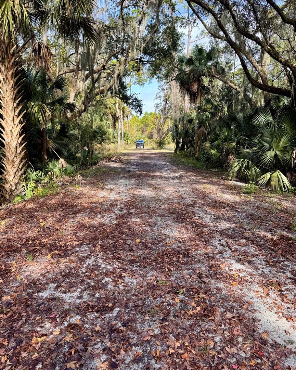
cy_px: 179
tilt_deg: -8.8
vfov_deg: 66.0
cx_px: 142
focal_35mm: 26
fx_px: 285
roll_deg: +1.3
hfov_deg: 54.9
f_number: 1.78
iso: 80
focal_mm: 6.76
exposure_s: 1/383
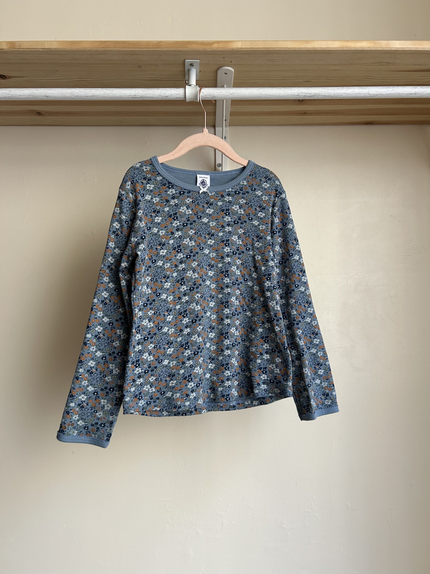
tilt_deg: +2.6
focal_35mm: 26
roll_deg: +0.5
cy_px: 287
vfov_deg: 67.3
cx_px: 215
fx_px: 431
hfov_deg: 53.1
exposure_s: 1/91
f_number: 1.5
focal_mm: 5.7
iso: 125
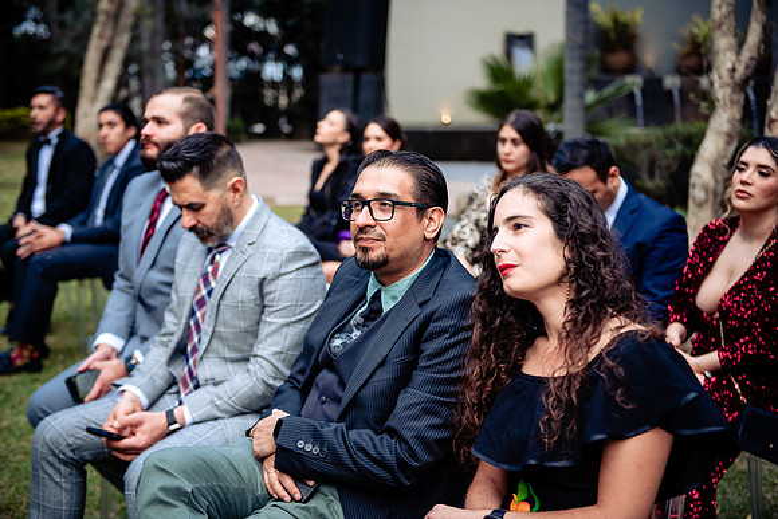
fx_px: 1189
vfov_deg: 24.6
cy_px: 260
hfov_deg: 36.2
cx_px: 389
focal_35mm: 55
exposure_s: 1/160
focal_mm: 55
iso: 320
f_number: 2.8
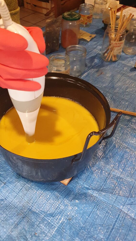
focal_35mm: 29
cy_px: 118
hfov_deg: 40.1
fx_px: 186
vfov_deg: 66.0
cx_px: 57
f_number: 2.4
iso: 500
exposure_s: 1/50
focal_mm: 4.32
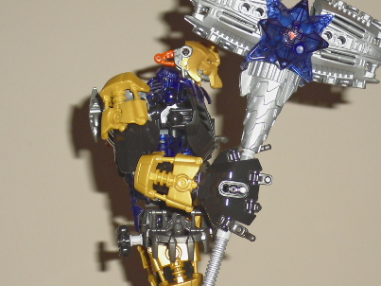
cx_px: 194
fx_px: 1100
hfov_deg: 19.6
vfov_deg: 14.7
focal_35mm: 100
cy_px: 215
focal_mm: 11.2
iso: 200
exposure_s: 1/60
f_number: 4.2
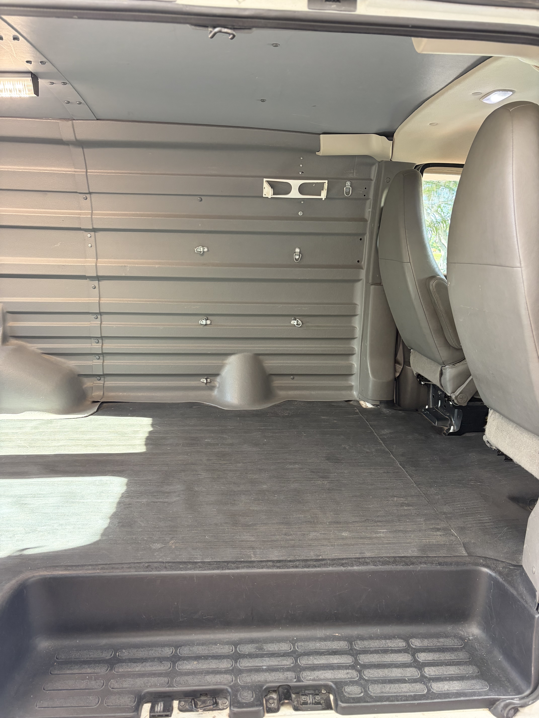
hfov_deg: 53.1
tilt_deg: -10.5
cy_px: 359
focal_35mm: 26
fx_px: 540
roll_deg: -0.2
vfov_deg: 67.3
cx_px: 270
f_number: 1.6
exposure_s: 1/60
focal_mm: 5.96
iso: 200
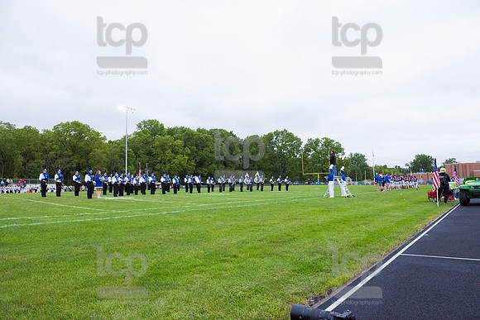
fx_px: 320
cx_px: 240
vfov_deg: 53.2
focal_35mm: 24
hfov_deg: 73.7
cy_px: 160
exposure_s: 1/640
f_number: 6.3
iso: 3200
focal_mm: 24
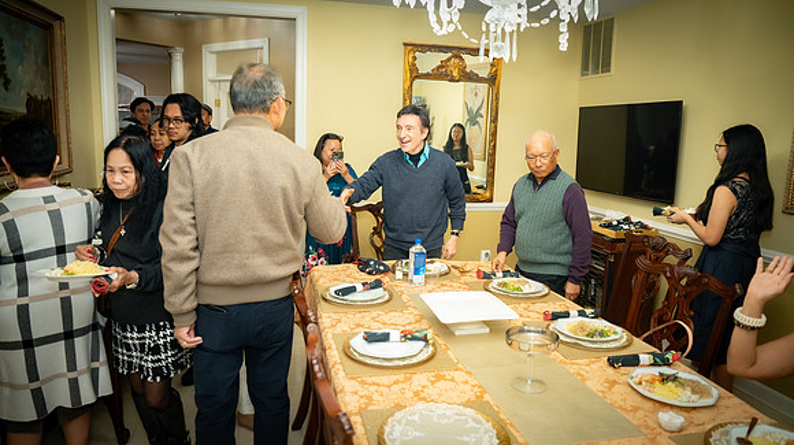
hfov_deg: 73.8
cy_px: 222
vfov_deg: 45.6
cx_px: 397
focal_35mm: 25
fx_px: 529
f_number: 2.8
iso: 1600
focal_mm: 24
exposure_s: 1/160
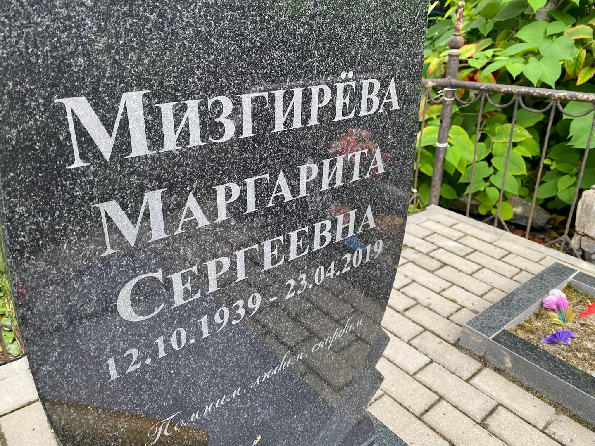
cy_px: 223
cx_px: 298
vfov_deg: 53.1
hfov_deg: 67.3
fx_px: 447
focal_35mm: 26
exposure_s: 1/122
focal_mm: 4.25
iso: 80
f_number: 1.8
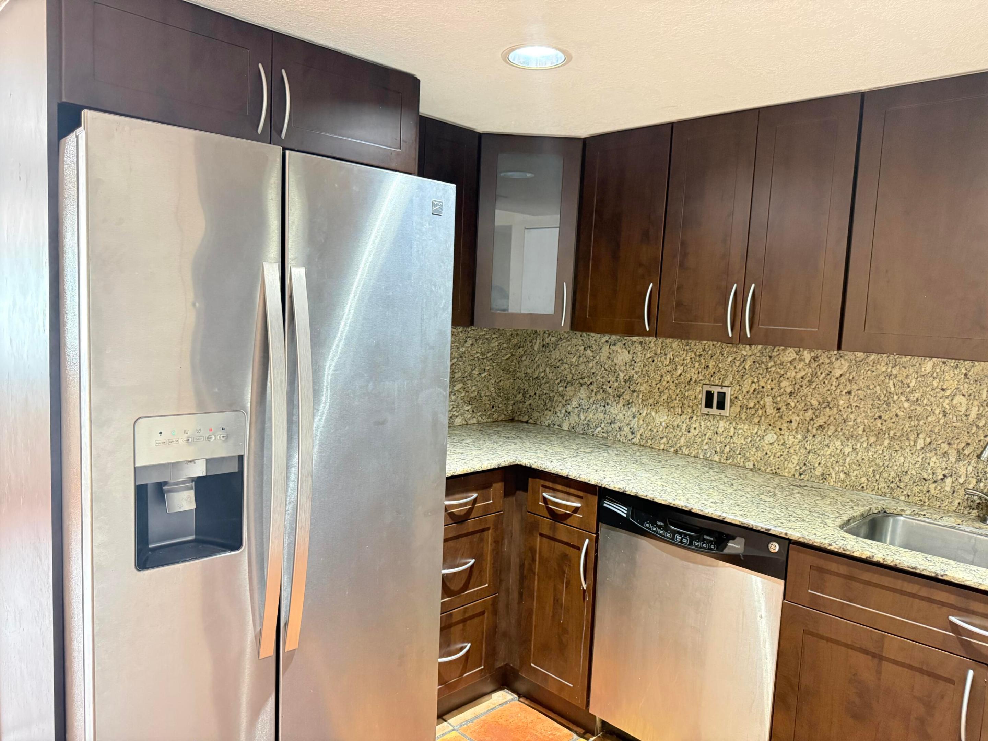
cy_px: 370
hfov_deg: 71.6
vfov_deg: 56.8
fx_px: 685
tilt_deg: -5.6
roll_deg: -3.0
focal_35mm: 24
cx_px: 494
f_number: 1.78
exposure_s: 1/40
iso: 800
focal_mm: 6.76
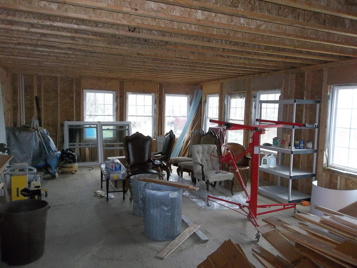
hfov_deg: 65.3
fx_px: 278
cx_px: 178
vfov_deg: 51.4
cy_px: 134
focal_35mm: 27
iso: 320
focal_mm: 4.9
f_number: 3.5
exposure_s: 1/30
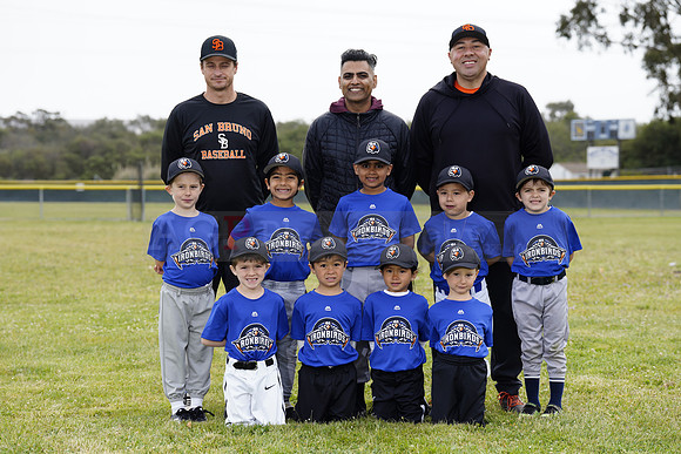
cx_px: 340
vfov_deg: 15.2
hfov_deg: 22.6
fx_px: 1703
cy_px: 227
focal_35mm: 90
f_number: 4.5
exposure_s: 1/250
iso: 100
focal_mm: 90
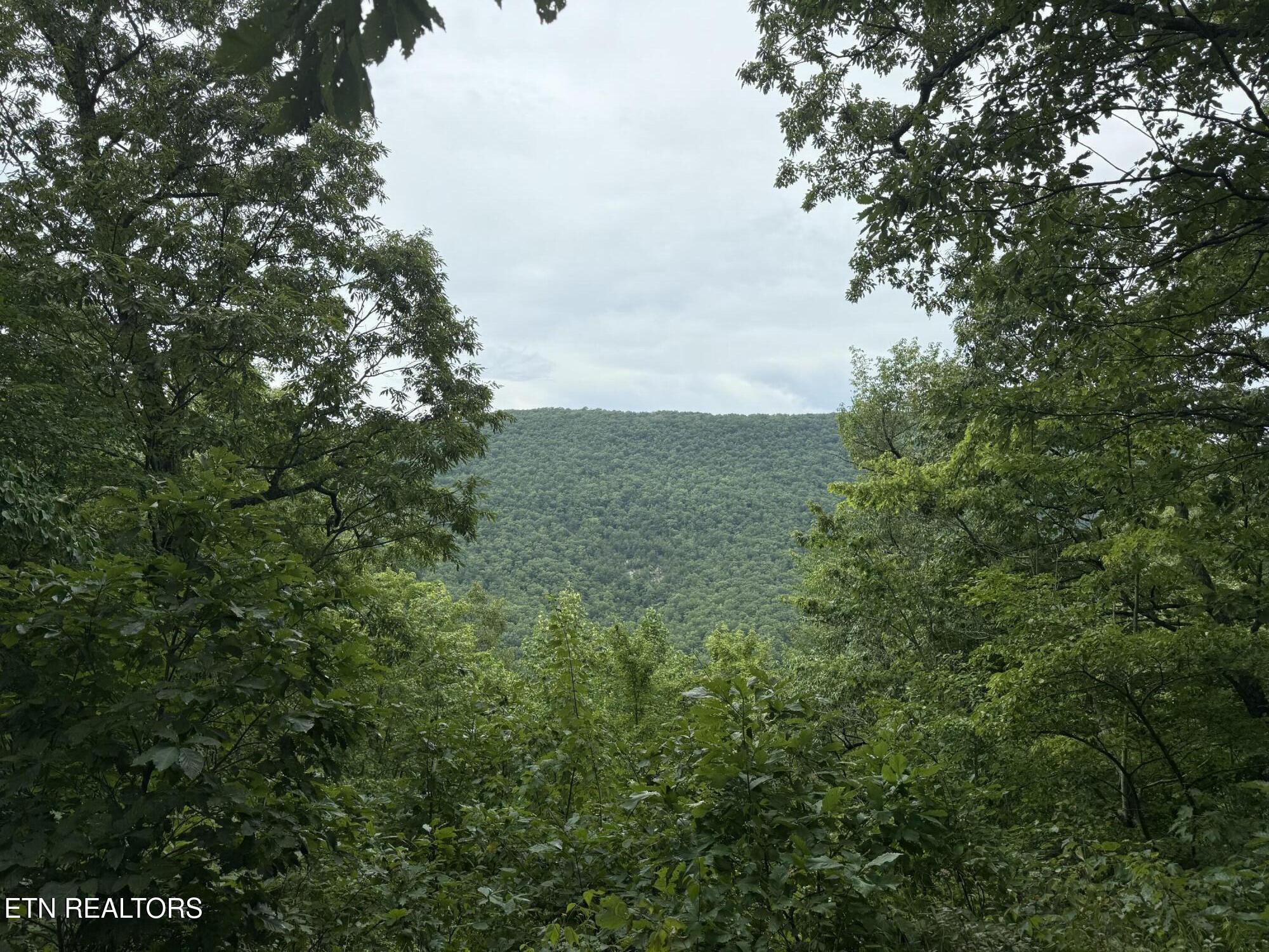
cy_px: 476
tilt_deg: +5.1
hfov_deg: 71.6
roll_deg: -0.5
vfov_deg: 56.8
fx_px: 880
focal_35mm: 24
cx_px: 634
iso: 80
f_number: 1.78
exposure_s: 1/3584
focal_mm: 6.76
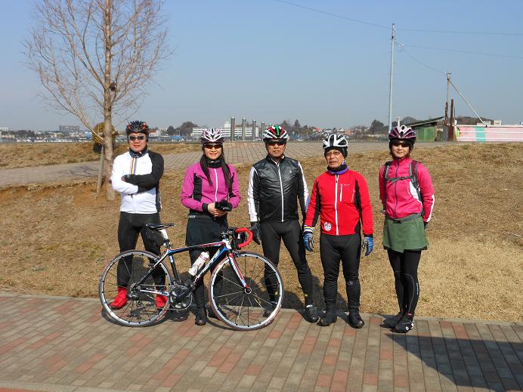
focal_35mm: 39
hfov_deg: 47.9
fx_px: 589
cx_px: 262
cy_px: 196
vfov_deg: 36.8
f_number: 4.3
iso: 80
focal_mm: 6.9
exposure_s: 1/640
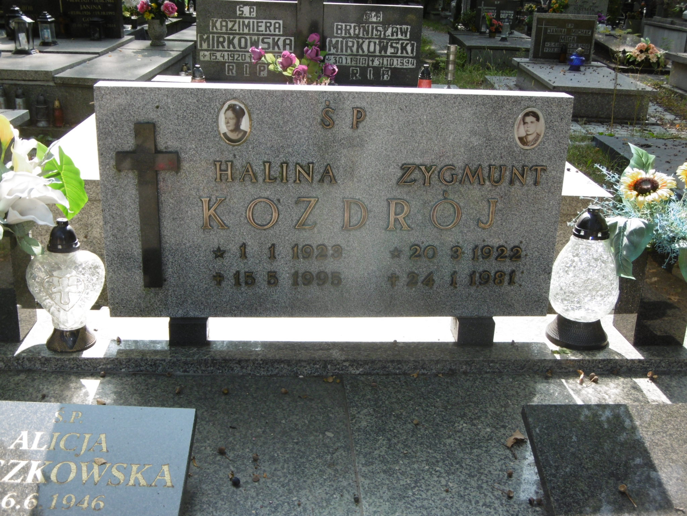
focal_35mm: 43
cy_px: 258
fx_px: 853
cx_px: 344
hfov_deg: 43.9
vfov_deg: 33.6
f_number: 3.8
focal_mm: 7.7
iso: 100
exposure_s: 1/200
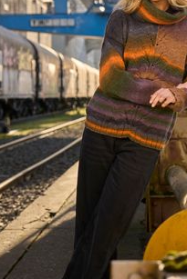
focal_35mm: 110
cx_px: 134
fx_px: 856
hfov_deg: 12.4
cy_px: 113
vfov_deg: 18.6
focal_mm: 50
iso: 200
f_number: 3.5
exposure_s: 1/1000
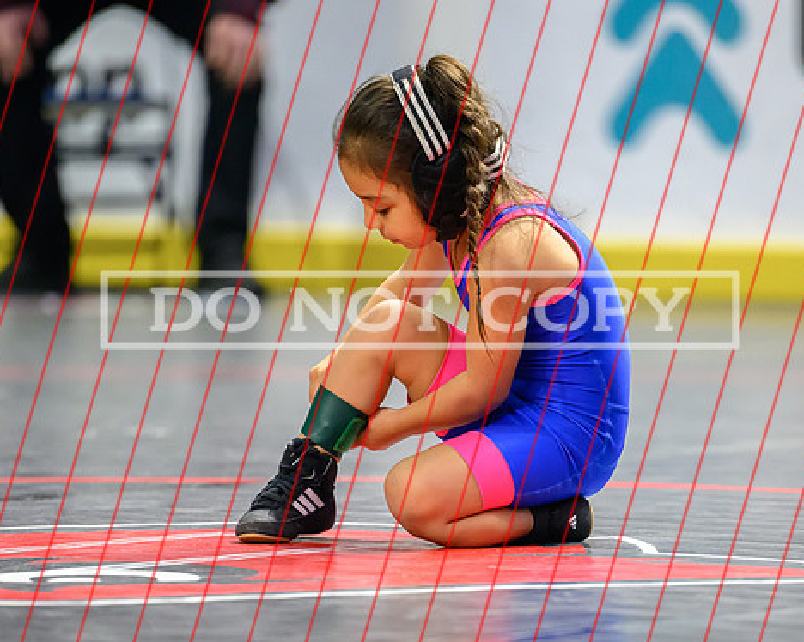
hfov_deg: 6.0
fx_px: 7683
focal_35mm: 323
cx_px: 431
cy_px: 450
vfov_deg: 4.8
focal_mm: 200
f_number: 2.8
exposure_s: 1/800
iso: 6400
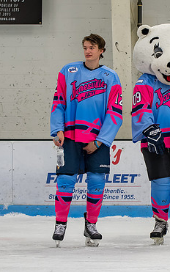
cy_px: 119
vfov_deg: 8.7
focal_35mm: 241
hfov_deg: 5.4
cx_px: 175
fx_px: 1786
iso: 800
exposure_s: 1/250
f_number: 3.5
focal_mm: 70
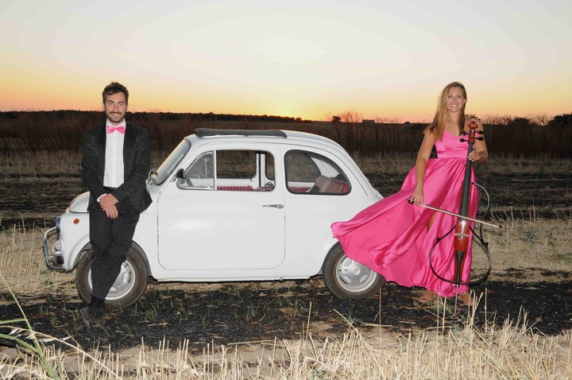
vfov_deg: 31.8
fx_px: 666
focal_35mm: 42
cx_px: 286
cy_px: 190
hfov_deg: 46.5
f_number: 5.6
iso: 400
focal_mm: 28
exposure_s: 1/160
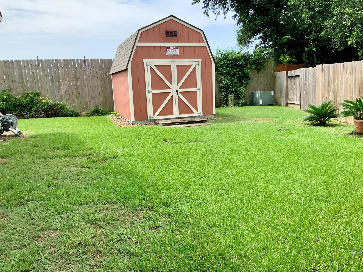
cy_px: 136
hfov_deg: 61.7
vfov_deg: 48.2
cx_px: 182
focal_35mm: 29
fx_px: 304
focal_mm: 3
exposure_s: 1/770
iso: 16
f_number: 1.8
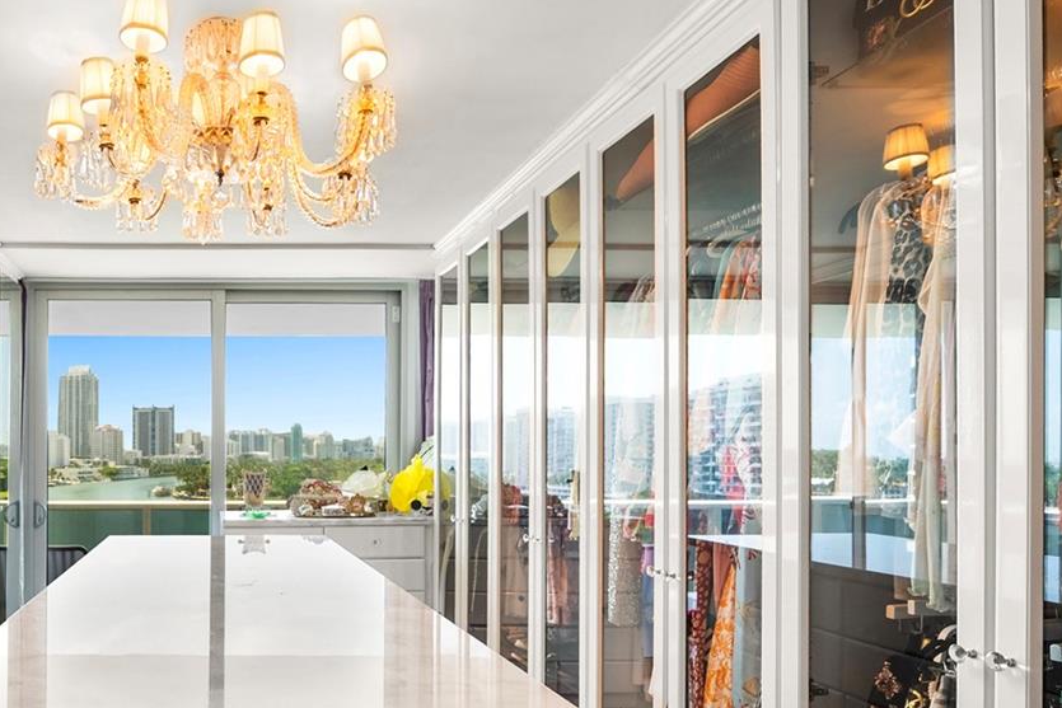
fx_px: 679
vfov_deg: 52.0
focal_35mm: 23
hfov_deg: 68.7
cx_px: 211
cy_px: 554
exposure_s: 1/200
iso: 200
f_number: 8
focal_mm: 12
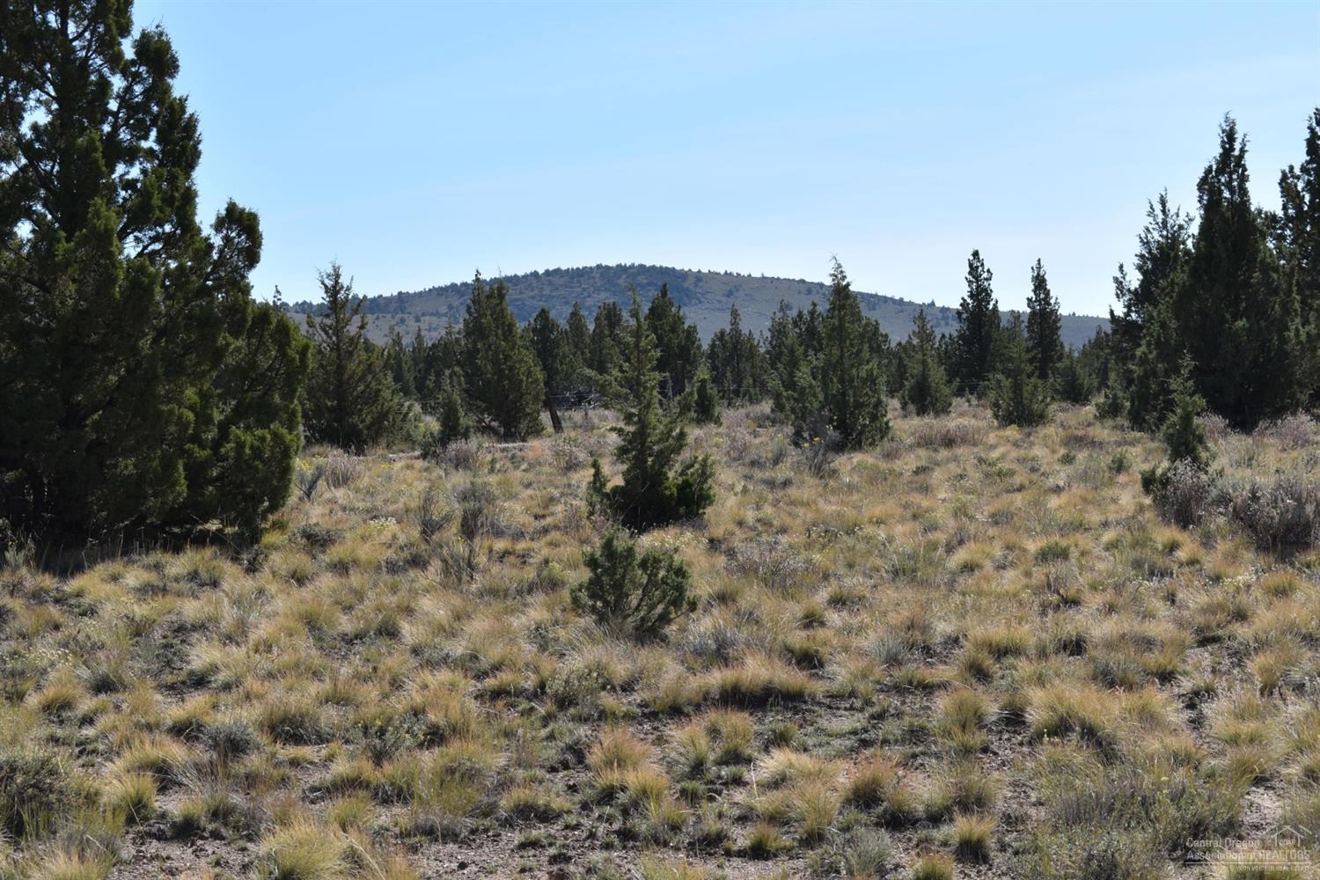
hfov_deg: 24.6
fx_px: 3025
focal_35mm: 82
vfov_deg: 16.6
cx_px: 660
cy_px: 440
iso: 100
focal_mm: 55
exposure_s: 1/200
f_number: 10
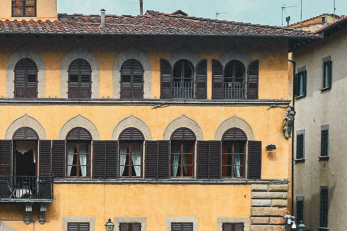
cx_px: -29
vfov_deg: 12.0
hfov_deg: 17.7
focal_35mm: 112
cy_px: 264
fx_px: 1080
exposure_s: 1/550
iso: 200
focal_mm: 20.9
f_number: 5
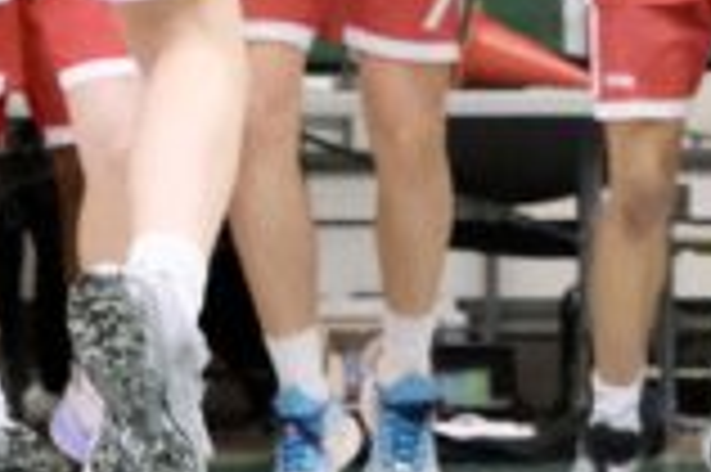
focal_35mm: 428
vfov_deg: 3.2
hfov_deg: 4.8
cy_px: -115
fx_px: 8444
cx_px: -18
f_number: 2.8
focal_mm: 44.1
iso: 12800
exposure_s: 1/1000
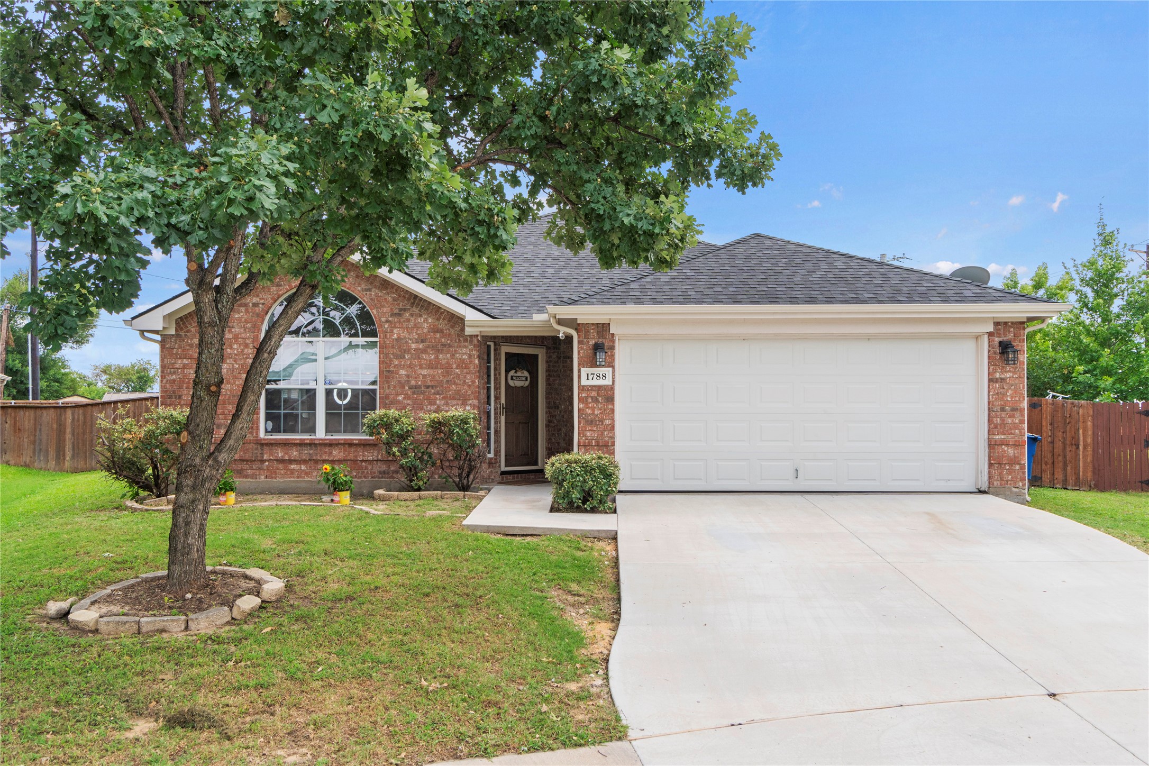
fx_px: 862
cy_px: 383
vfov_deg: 47.9
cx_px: 574
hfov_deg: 67.4
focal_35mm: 27
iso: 200
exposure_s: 1/200
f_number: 9
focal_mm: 18
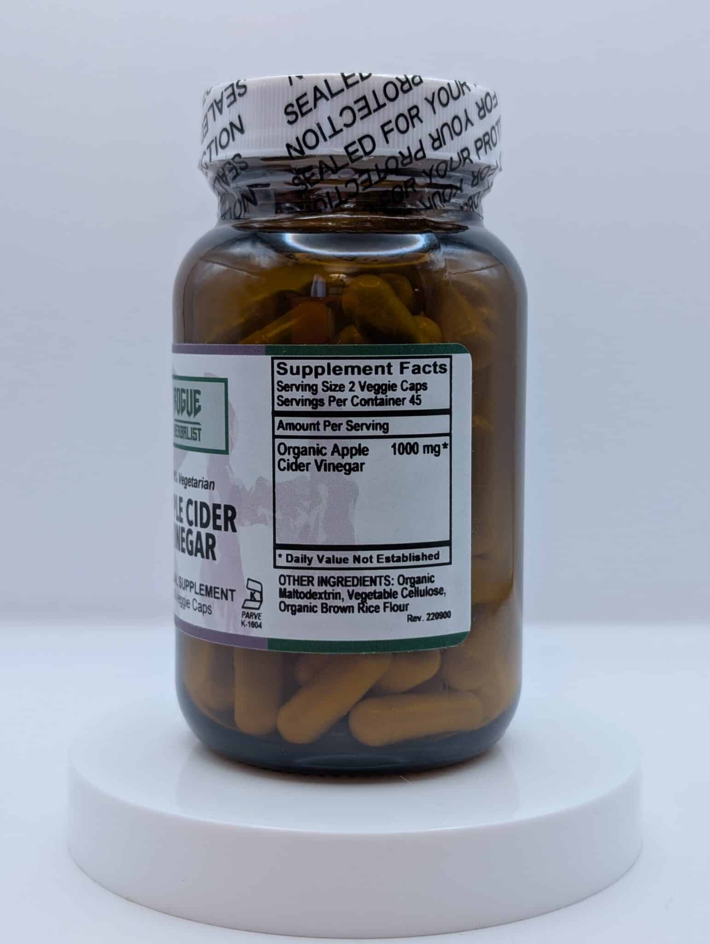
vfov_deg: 38.9
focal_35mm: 49
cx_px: 355
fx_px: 1337
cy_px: 472
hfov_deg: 29.7
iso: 23
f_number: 1.68
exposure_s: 1/23.8
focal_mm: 6.9
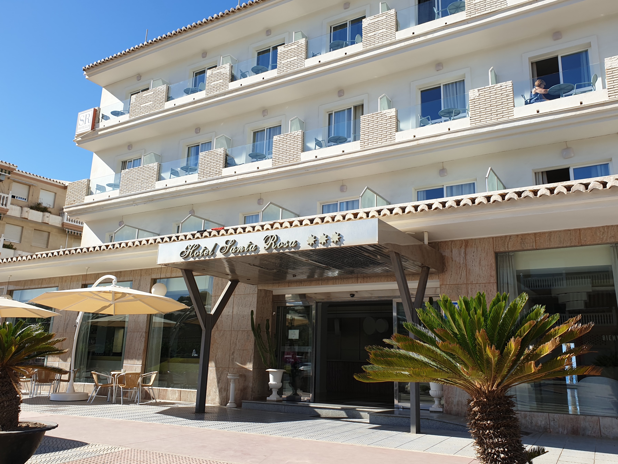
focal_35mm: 26
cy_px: 232
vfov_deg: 53.1
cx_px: 309
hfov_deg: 67.3
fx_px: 464
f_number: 2.4
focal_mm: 4.3
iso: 50
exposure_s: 1/1126
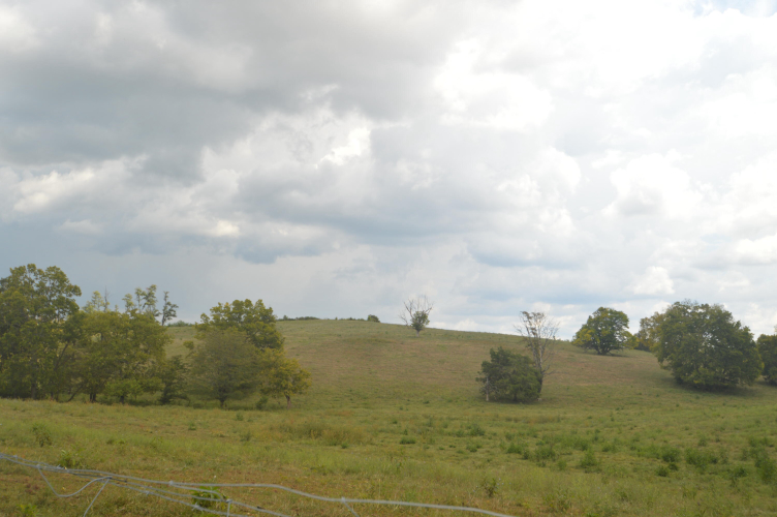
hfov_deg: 53.2
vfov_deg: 36.8
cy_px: 258
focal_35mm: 36
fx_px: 776
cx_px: 388
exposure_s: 1/200
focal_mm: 24
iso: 100
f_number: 8
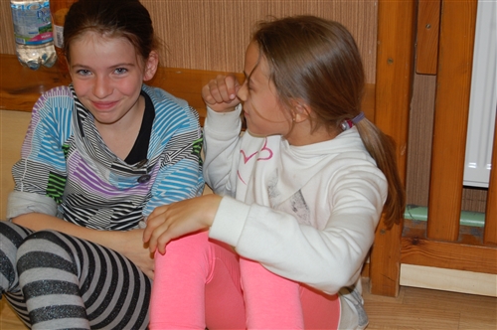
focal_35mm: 75
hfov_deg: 27.0
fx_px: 1034
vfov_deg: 18.1
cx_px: 248
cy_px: 165
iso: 400
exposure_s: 1/60
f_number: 5.6
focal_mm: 50
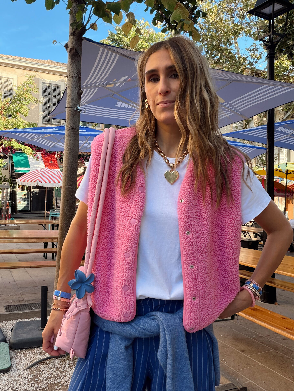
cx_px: 147
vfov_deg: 60.0
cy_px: 196
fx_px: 340
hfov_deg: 46.8
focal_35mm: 30
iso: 25
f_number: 1.9
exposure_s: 1/174
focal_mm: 2.71
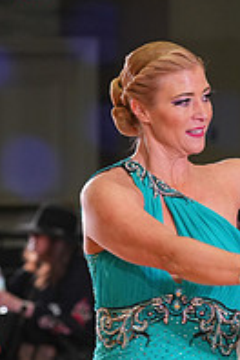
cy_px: 433
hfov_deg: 3.7
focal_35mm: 370
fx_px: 3700
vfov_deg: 5.5
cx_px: 275
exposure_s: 1/200
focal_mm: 126
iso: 1600
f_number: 4
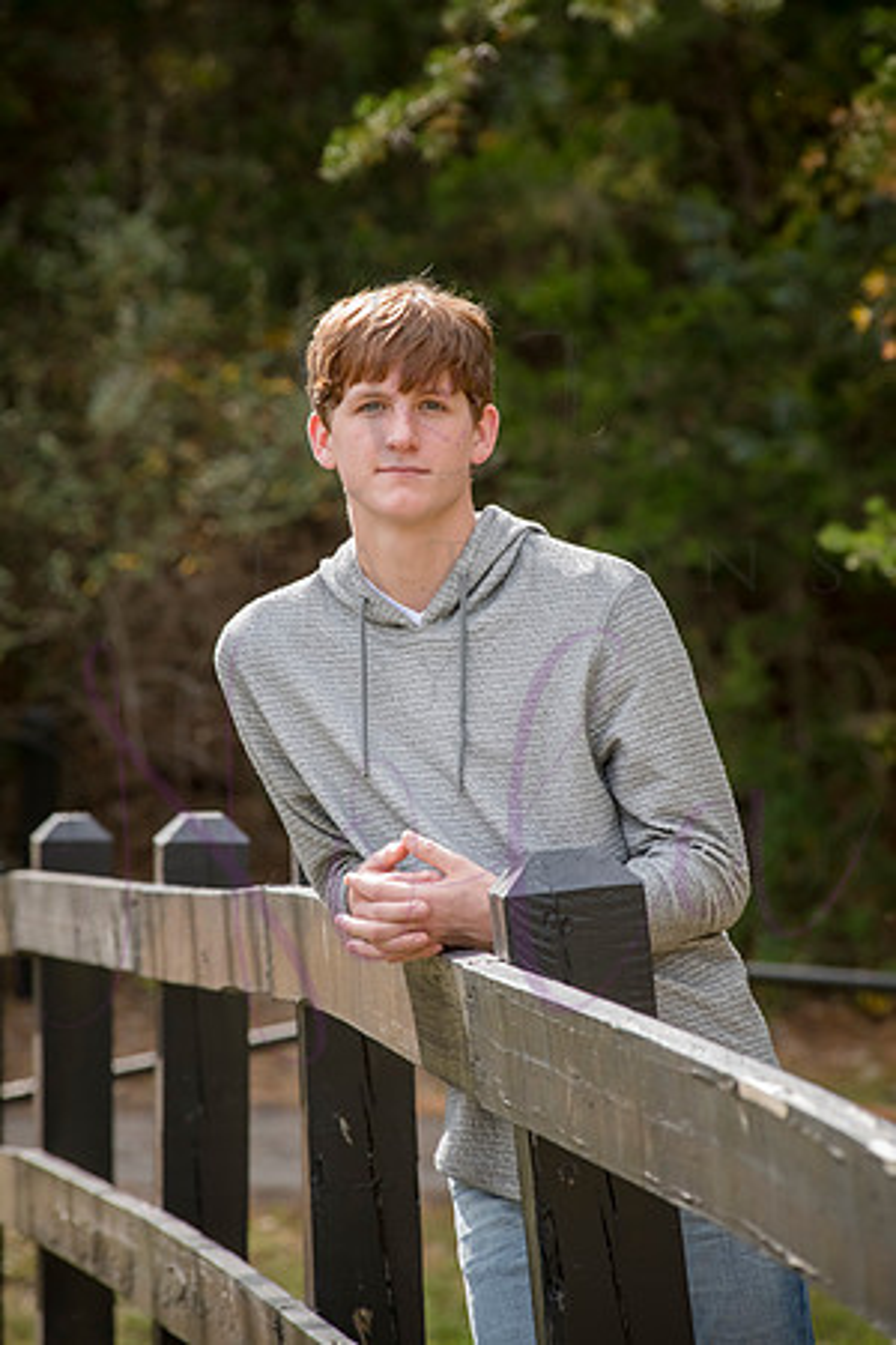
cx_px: 448
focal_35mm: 200
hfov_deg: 6.9
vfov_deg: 10.3
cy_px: 672
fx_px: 7466
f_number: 9
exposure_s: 1/400
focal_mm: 200
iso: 800
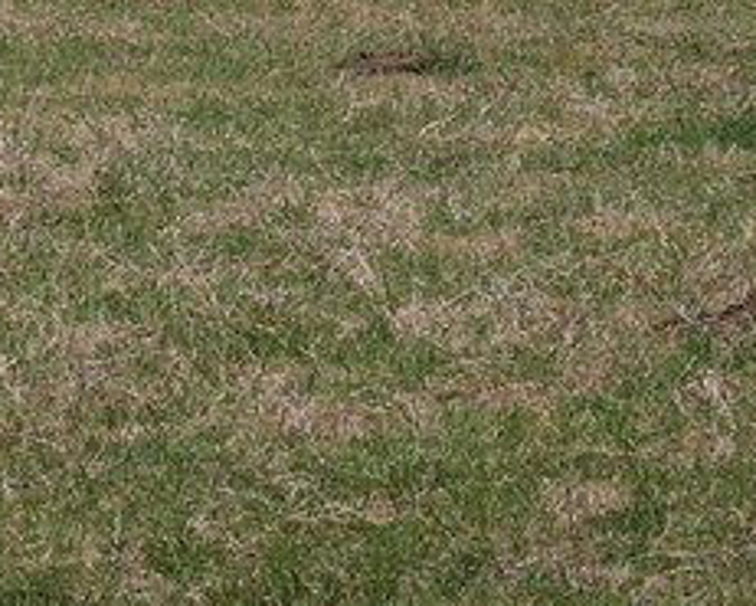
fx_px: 9692
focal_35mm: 433
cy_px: -419
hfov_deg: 4.4
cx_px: -538
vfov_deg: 3.6
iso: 200
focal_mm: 50
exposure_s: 1/640
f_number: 9
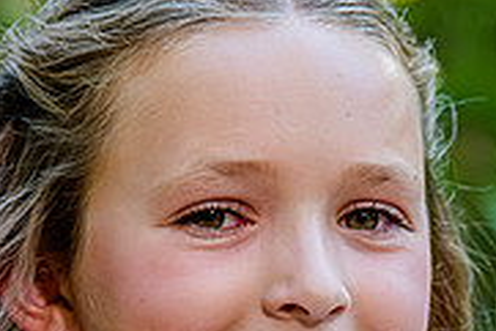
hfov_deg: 4.6
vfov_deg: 3.1
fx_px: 6136
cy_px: 304
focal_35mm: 445
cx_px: 343
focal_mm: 120
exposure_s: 1/320
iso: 800
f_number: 4
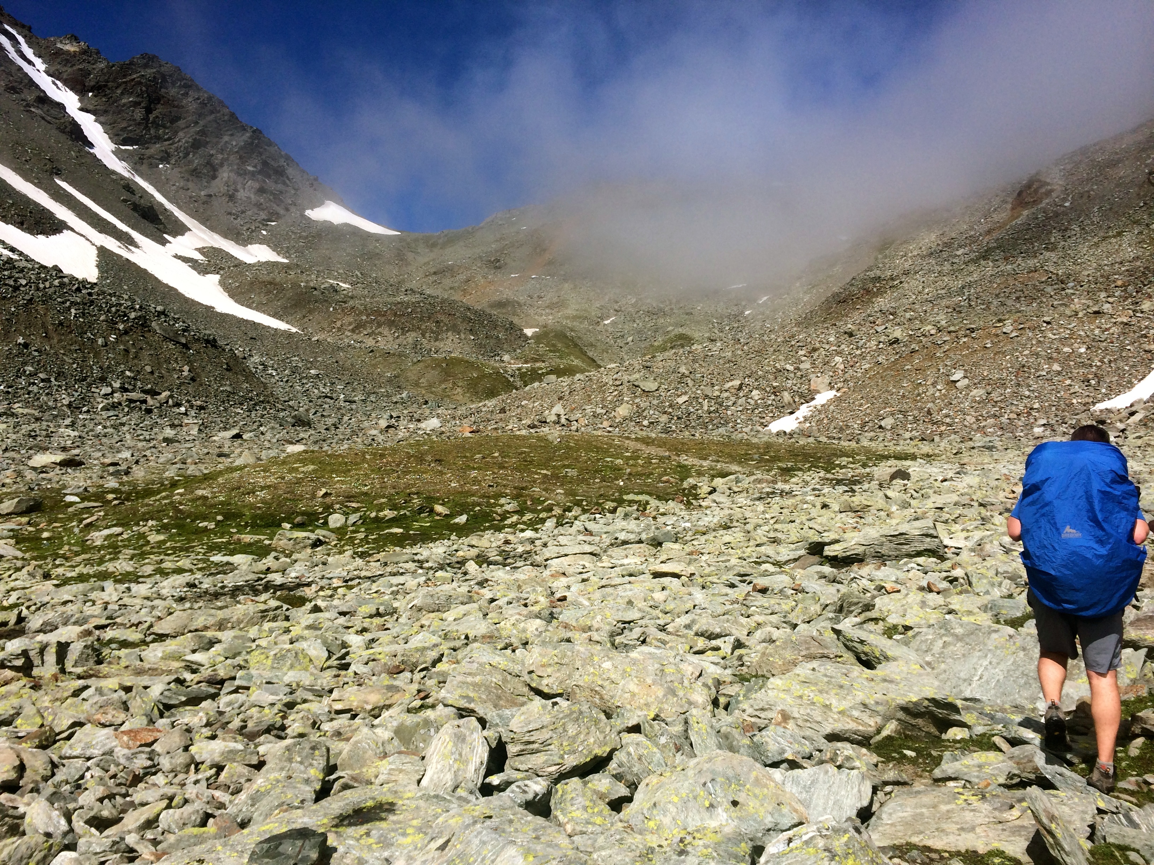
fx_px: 1000
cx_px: 577
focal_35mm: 30
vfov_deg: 46.8
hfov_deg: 60.0
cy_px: 432
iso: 40
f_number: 2.2
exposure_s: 1/3425
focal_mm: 4.12
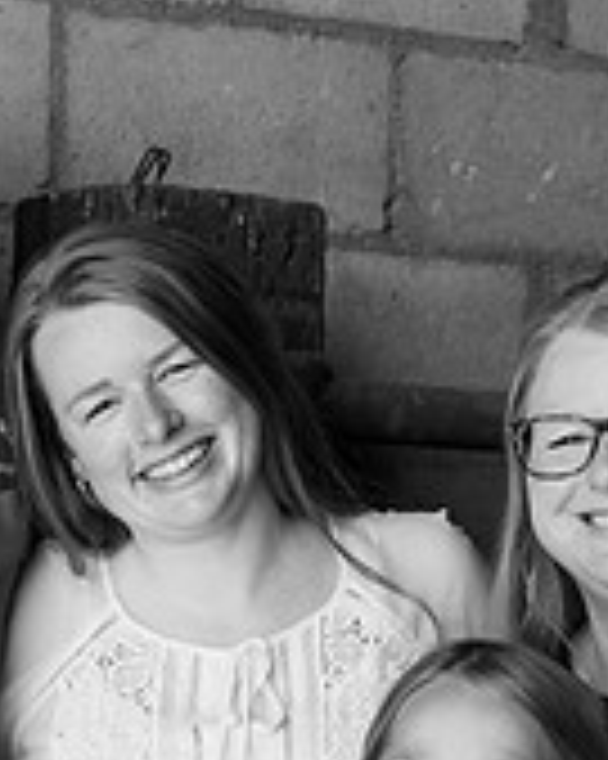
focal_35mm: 113
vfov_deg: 16.8
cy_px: 668
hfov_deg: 13.3
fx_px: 2544
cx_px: -113
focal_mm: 35
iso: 250
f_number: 4.5
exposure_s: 1/160
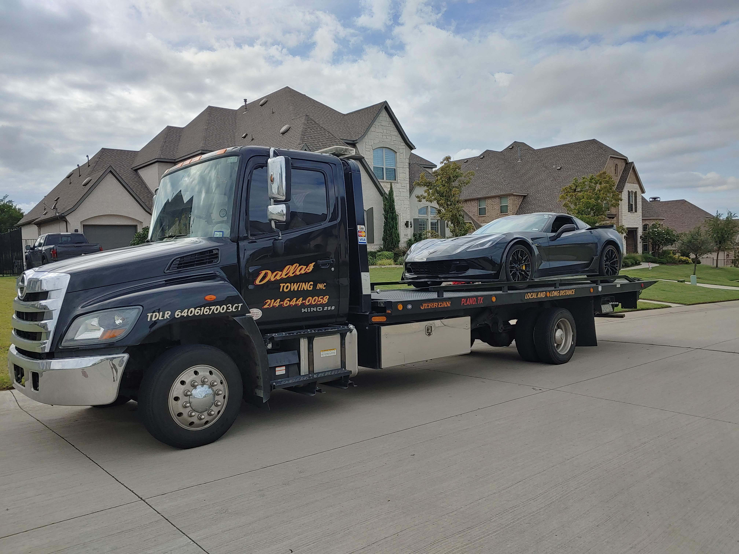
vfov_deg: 54.9
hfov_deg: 69.4
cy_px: 277
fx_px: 534
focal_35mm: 25
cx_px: 370
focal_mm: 4.23
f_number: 1.5
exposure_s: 1/3333
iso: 50
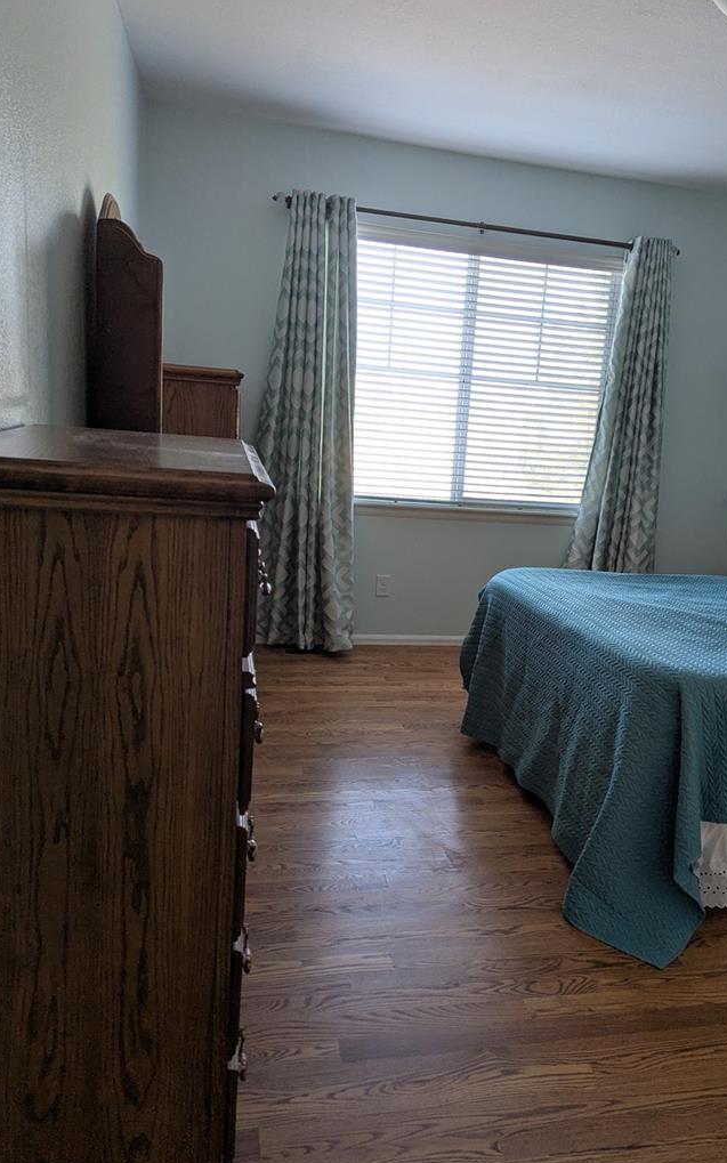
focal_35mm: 30
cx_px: 490
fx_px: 951
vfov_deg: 62.9
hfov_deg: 41.3
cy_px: 592
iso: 83
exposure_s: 1/120
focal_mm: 6.81
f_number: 1.85
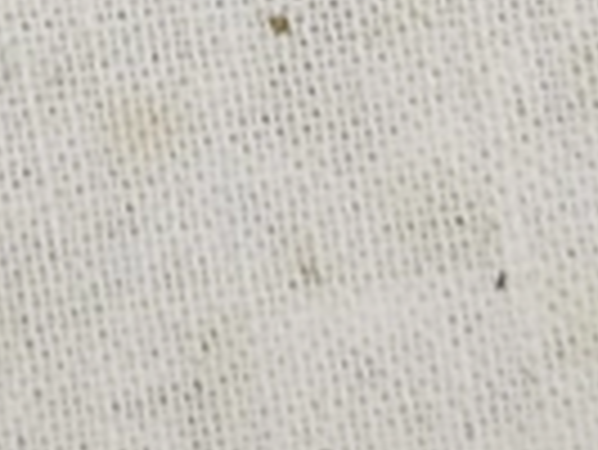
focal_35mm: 217
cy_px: -477
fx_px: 3752
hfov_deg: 9.1
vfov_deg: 6.6
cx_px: 0
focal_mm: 5.31
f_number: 1.7
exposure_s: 1/50
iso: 100
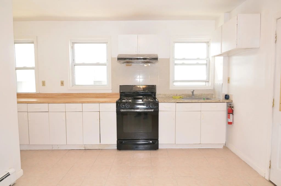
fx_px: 175
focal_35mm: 22
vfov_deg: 55.9
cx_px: 140
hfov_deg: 77.4
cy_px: 93
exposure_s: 1/60
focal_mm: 15
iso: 400
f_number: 4
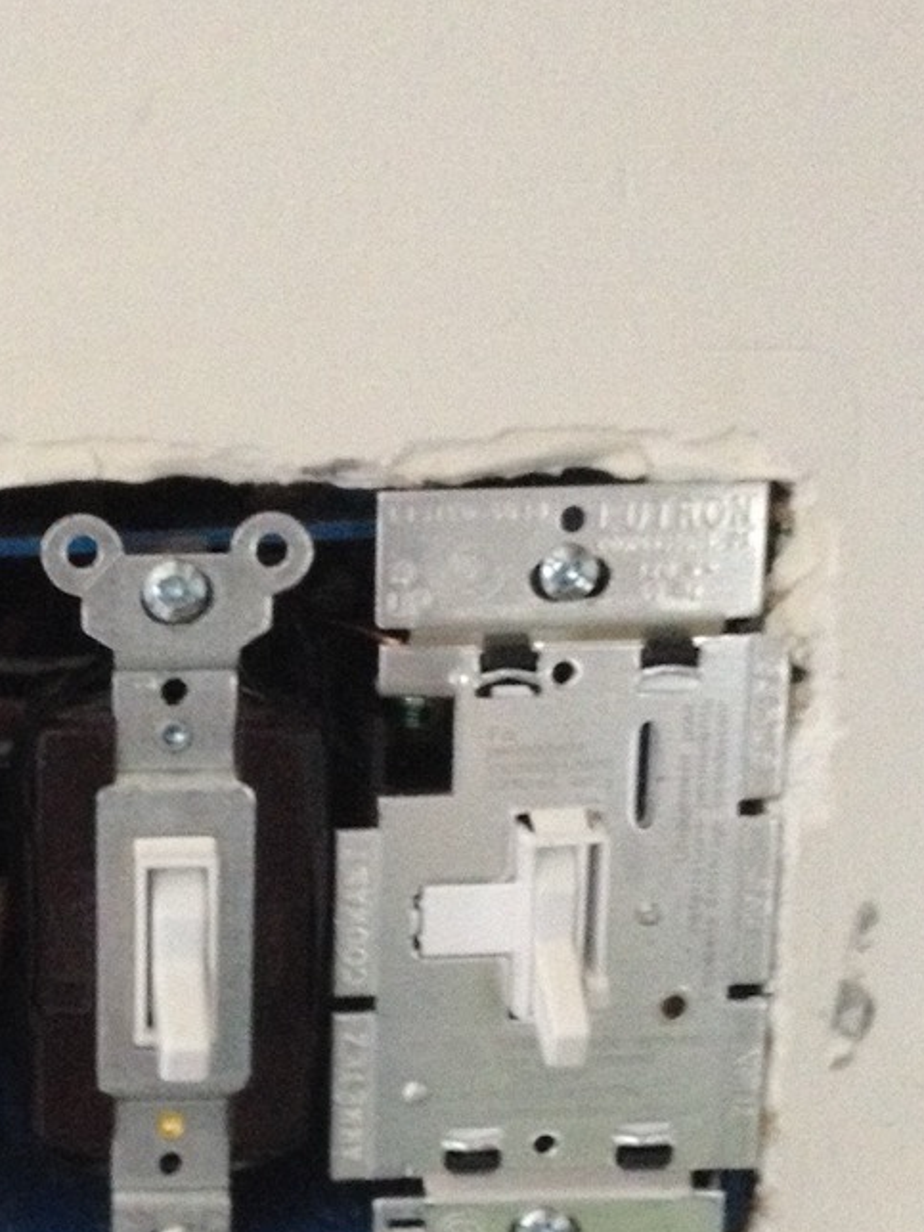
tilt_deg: -18.5
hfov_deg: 16.6
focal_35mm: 87
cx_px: 0
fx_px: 3096
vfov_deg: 22.0
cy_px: 1098
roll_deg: +1.1
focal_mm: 4.28
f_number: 2.4
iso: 320
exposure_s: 1/15
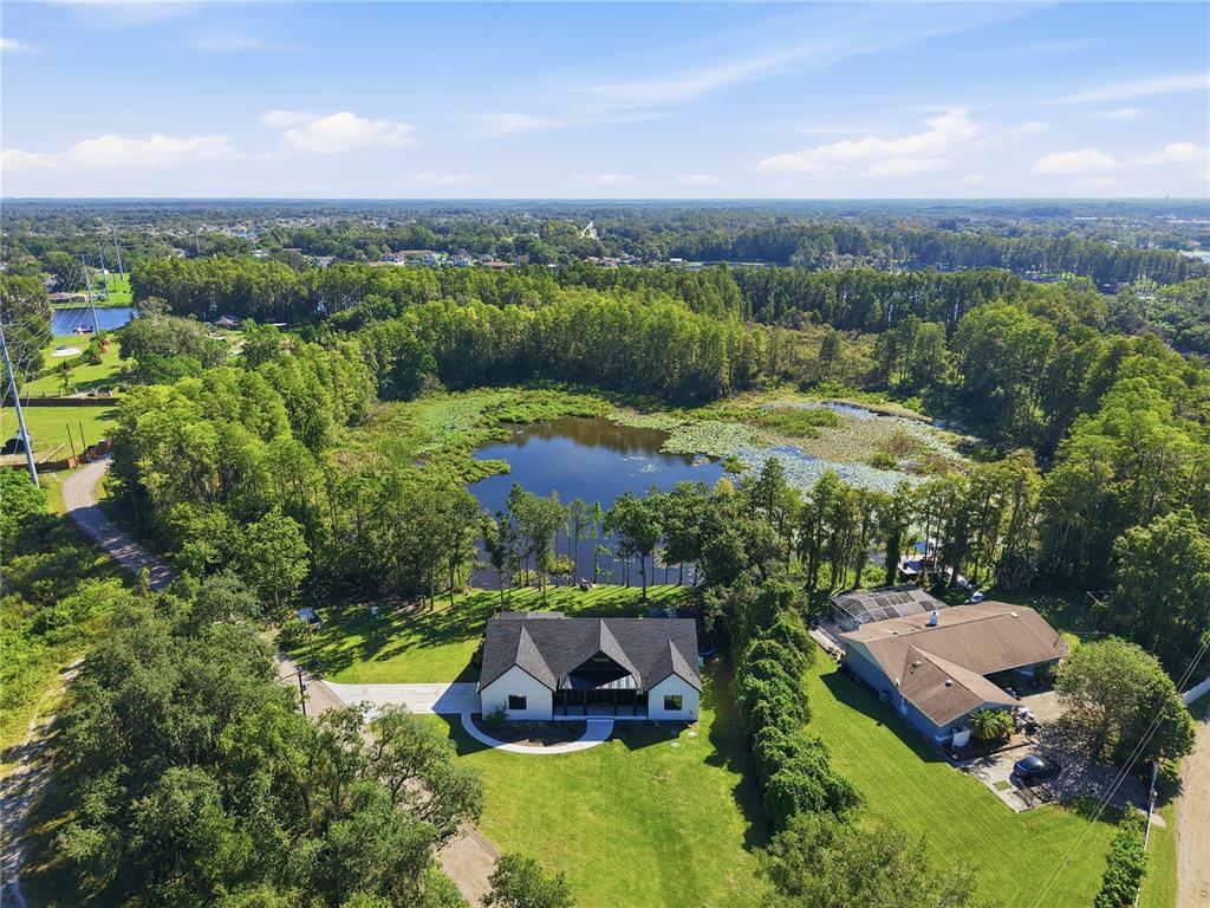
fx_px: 839
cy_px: 454
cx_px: 605
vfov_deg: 56.8
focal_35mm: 24
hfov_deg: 71.6
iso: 280
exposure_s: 1/6000
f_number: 1.8
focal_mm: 8.7
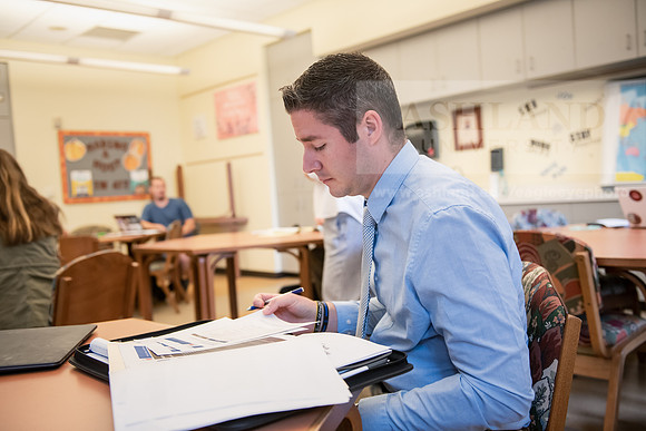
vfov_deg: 37.9
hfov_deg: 54.4
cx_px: 323
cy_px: 216
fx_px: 628
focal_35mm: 35
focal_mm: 35
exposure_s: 1/160
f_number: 3.2
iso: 1250
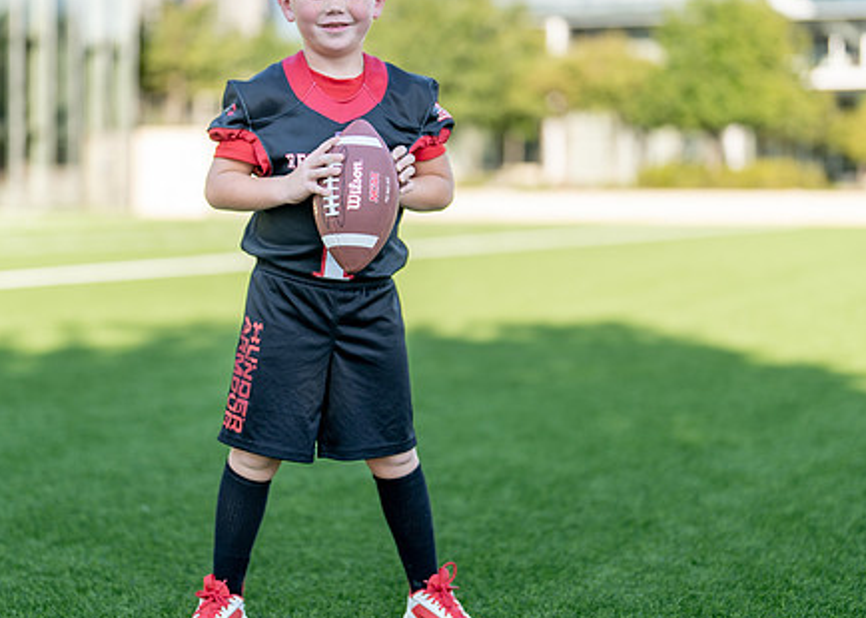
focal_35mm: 76
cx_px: 374
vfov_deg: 18.8
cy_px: 252
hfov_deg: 26.1
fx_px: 1869
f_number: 1.2
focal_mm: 50
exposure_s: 1/2000
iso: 100
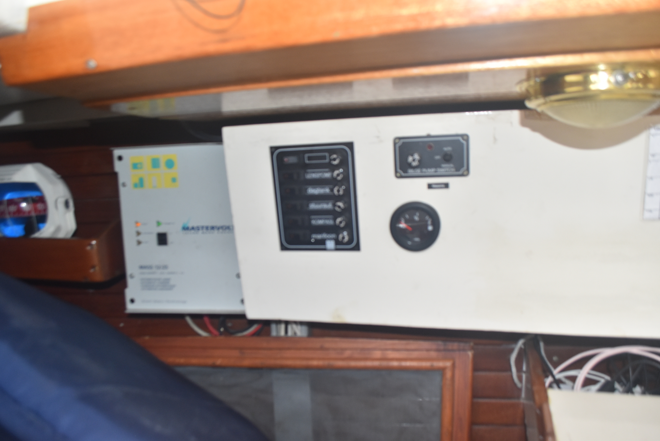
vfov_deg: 48.0
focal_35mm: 27
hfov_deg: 67.3
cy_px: 220
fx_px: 495
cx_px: 330
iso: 800
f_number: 4.5
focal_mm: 18
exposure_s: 1/80
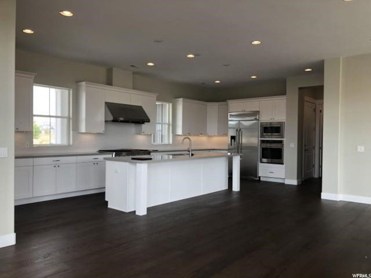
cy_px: 139
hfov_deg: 63.4
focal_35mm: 28
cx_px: 186
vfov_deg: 49.7
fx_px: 300
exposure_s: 1/120
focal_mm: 3.99
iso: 40
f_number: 1.8
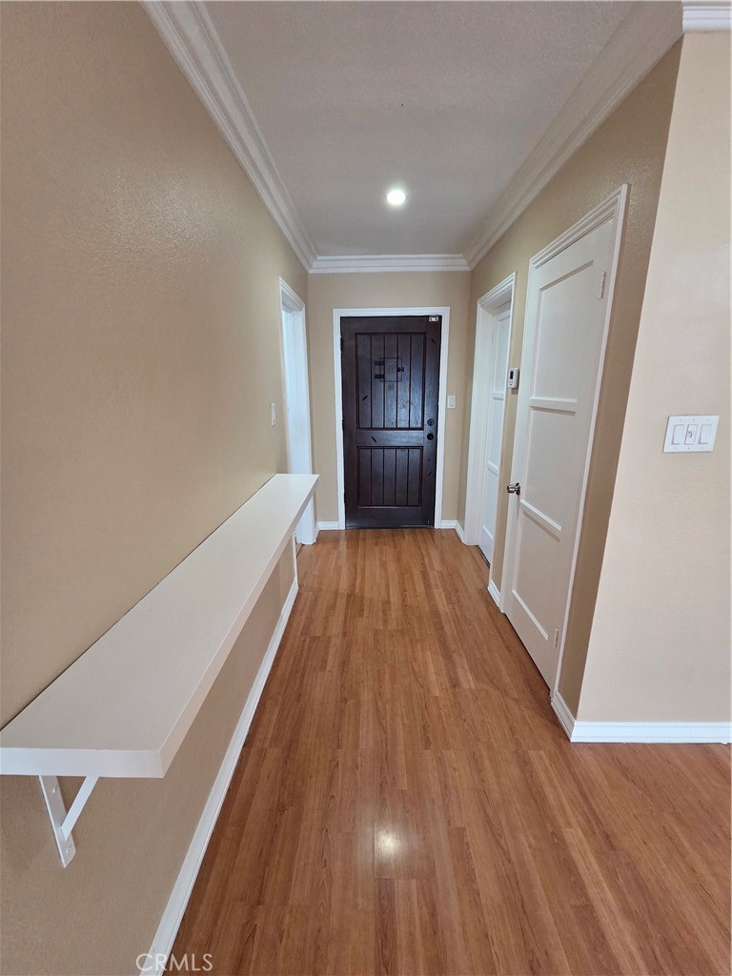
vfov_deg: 106.2
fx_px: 367
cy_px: 488
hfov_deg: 89.9
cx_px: 366
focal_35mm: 13
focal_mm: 2.2
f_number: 2.2
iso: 640
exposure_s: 1/60
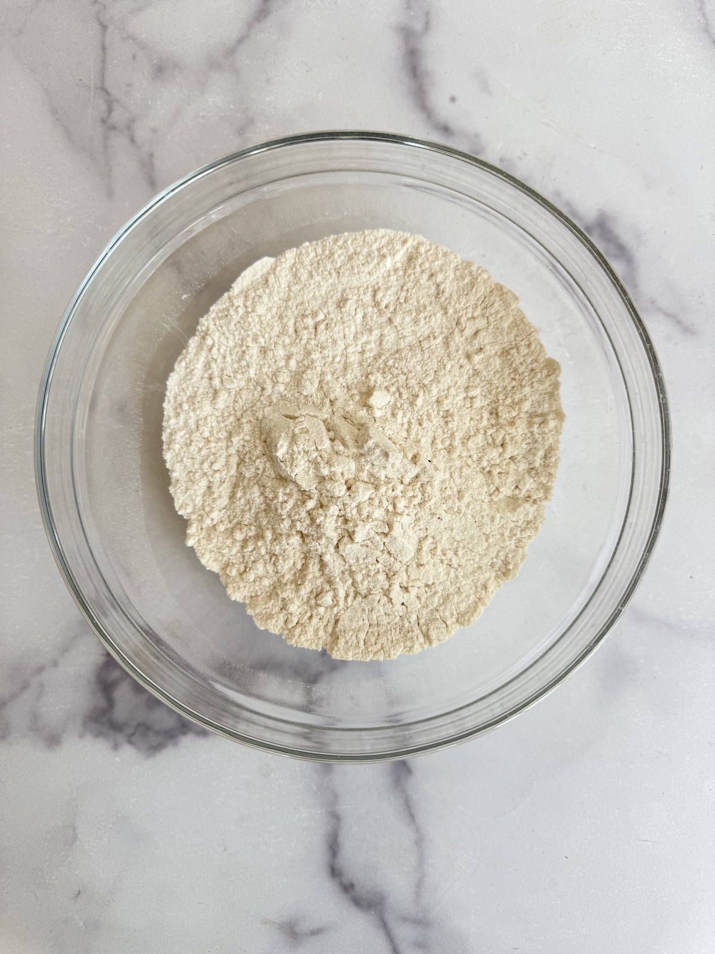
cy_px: 477
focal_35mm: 24
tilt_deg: -88.6
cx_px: 358
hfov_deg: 56.8
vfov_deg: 71.6
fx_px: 661
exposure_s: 1/193
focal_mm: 6.76
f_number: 1.78
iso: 64
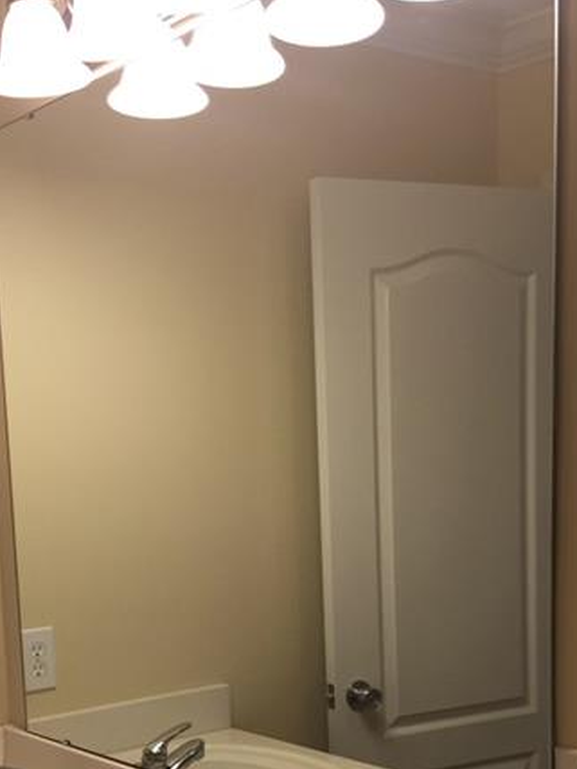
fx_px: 1156
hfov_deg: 27.8
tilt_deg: -7.2
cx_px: 171
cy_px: 627
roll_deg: +2.9
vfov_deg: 35.5
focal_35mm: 52
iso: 50
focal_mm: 4.15
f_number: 2.2
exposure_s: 1/120
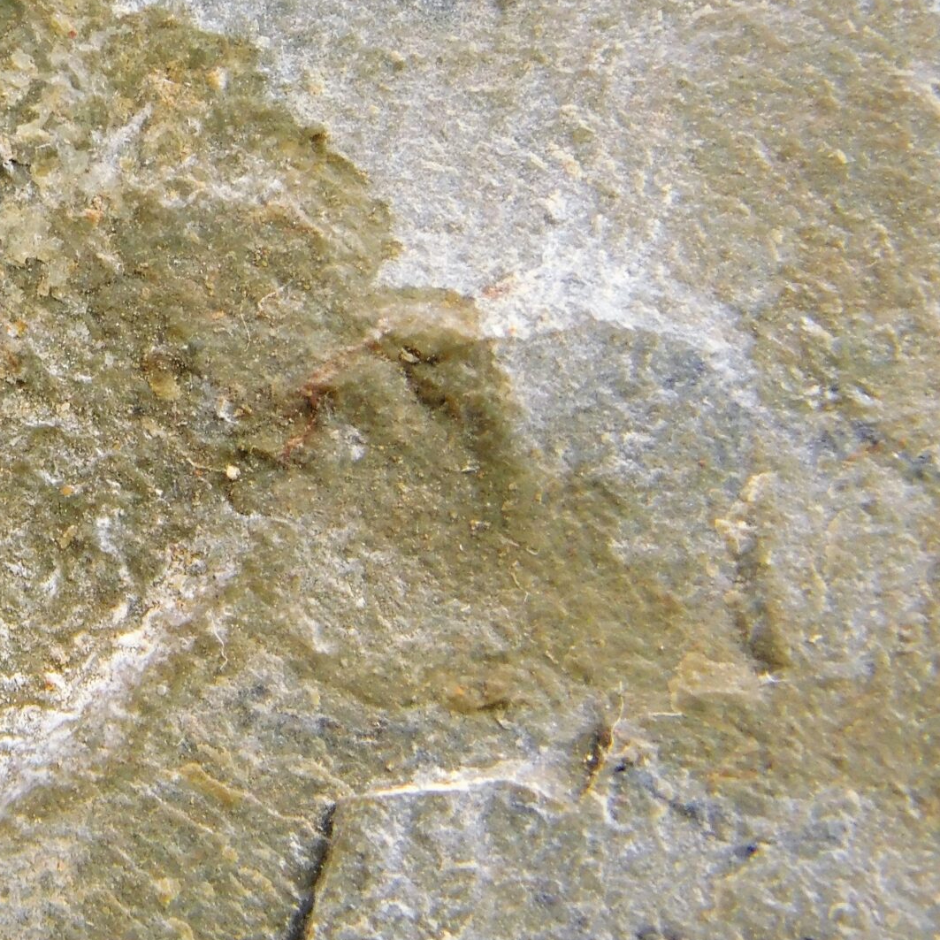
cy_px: 251
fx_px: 13211
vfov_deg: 4.1
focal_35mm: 430
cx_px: -92
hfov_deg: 4.1
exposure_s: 1/80
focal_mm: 35.9
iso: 125
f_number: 5.4
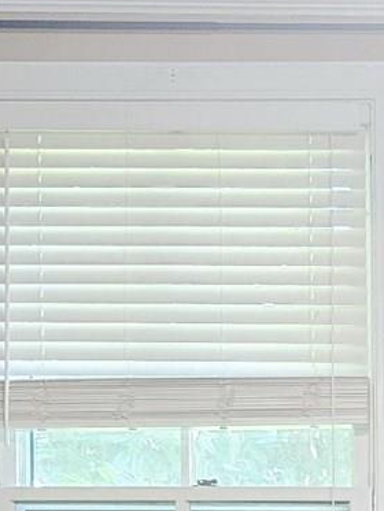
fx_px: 2099
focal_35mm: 142
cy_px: 812
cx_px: 672
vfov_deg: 13.0
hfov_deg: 9.9
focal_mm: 6.3
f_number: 1.7
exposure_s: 1/120
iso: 640
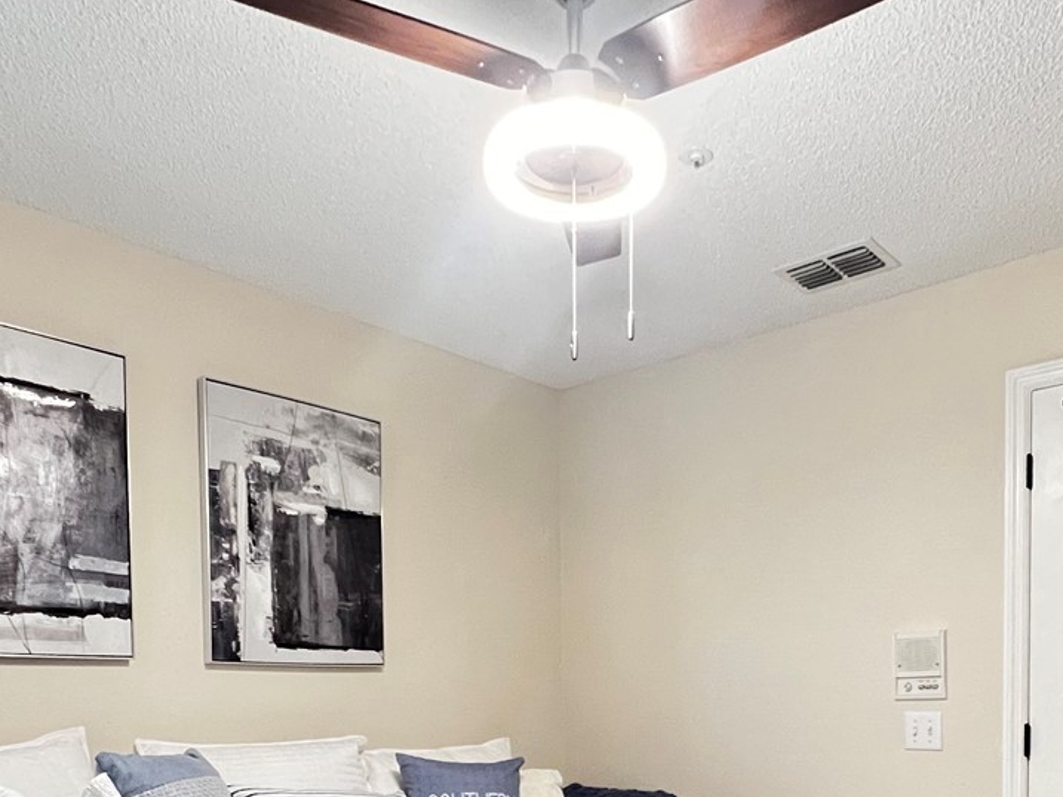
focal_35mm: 29
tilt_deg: -2.4
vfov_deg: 43.7
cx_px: 593
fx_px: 891
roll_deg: +0.4
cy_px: 729
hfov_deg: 61.5
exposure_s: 1/60
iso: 640
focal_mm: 1.57
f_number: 1.8
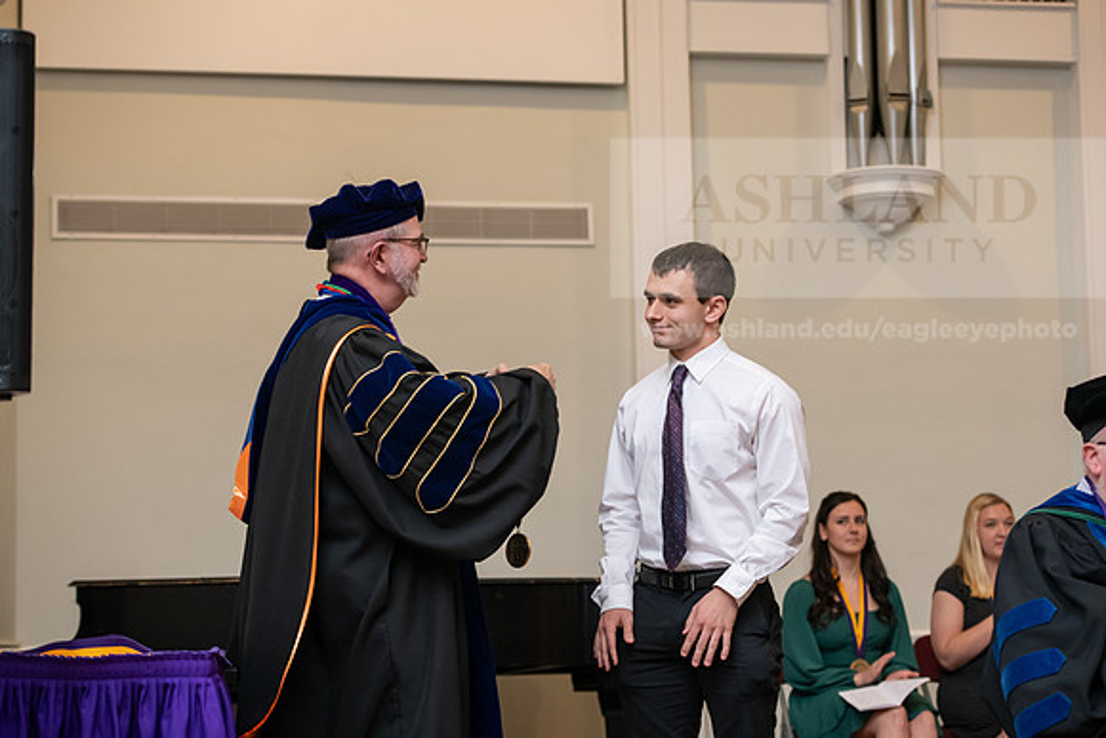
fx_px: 2612
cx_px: 553
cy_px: 369
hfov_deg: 23.9
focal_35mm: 85
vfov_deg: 16.1
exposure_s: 1/200
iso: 2000
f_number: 4
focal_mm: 85
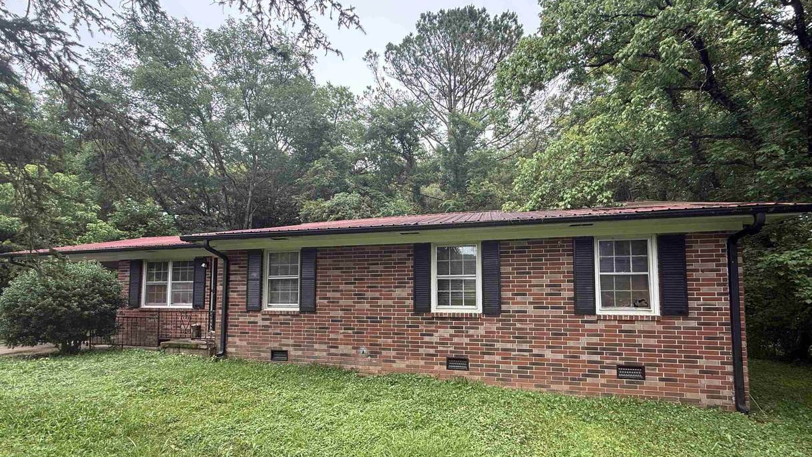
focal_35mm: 16
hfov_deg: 99.4
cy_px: 281
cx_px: 405
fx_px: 344
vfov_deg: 66.2
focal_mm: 2.22
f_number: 2.2
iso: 64
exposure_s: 1/150
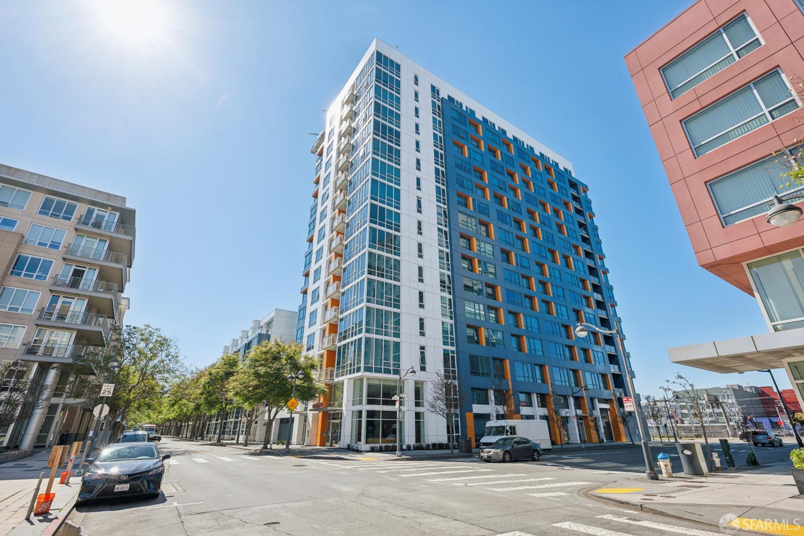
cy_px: 268
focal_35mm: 16
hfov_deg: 96.7
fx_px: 357
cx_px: 402
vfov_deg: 73.7
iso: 140
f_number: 8
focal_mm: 16
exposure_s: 1/400
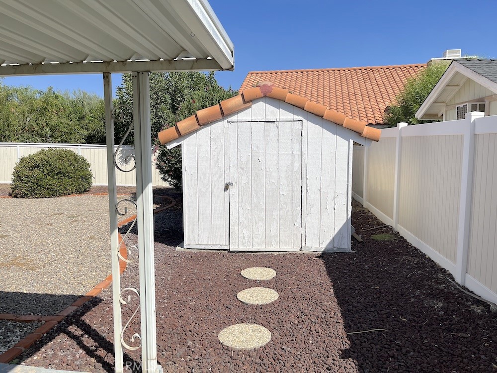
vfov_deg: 53.1
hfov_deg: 67.3
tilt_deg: -4.8
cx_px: 248
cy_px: 186
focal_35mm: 26
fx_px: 373
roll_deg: +0.4
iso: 50
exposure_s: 1/6173
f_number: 1.6
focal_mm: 5.1
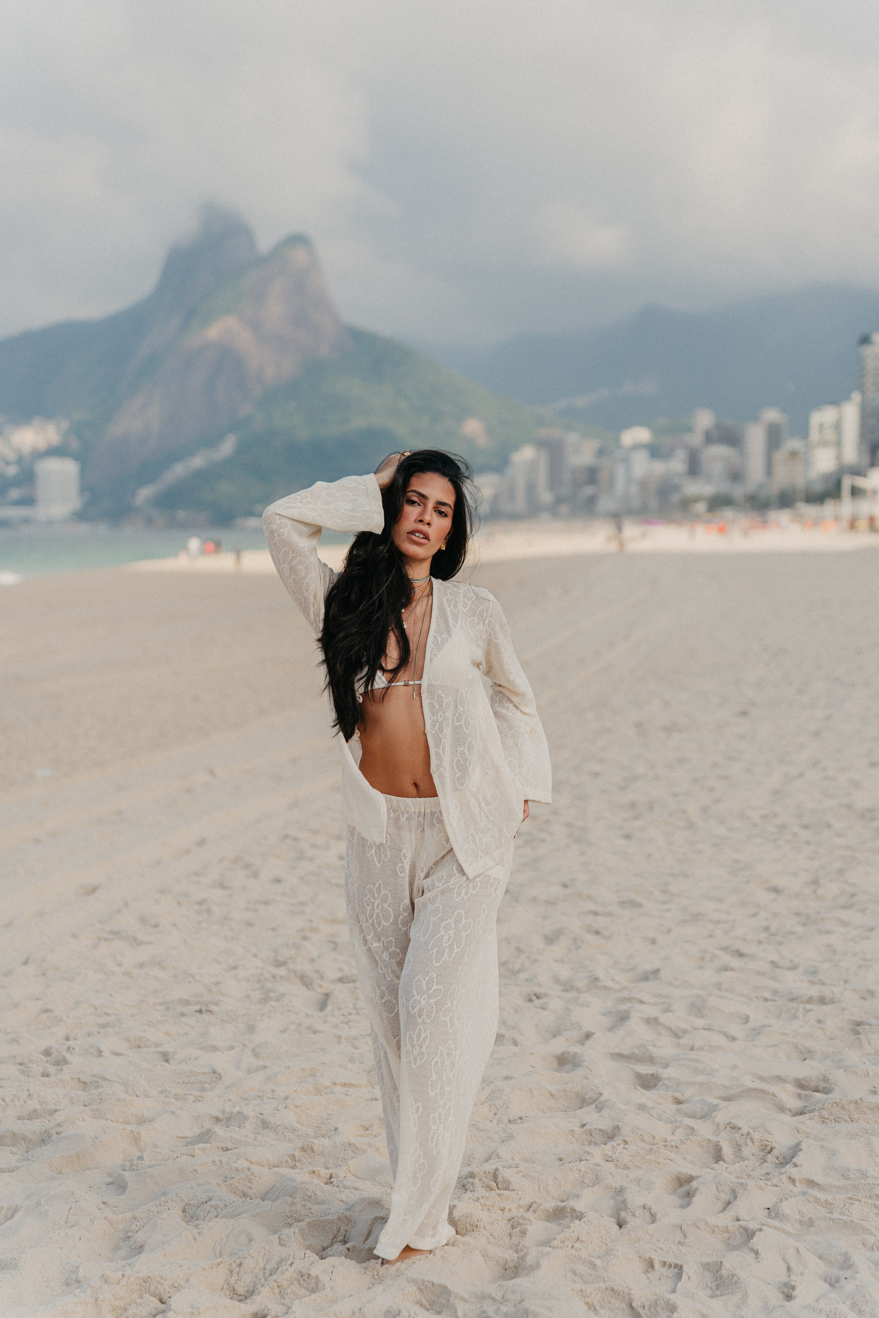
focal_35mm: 72
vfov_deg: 28.1
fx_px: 2637
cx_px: 440
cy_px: 659
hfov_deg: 18.9
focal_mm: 72
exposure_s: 1/1250
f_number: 2.8
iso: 80
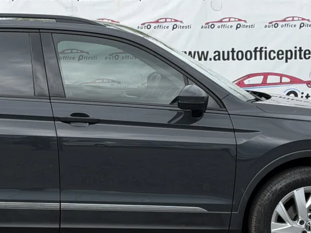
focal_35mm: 130
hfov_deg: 15.1
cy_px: 120
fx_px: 1168
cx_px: 110
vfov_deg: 11.4
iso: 64
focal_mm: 6.76
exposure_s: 1/1543
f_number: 1.78
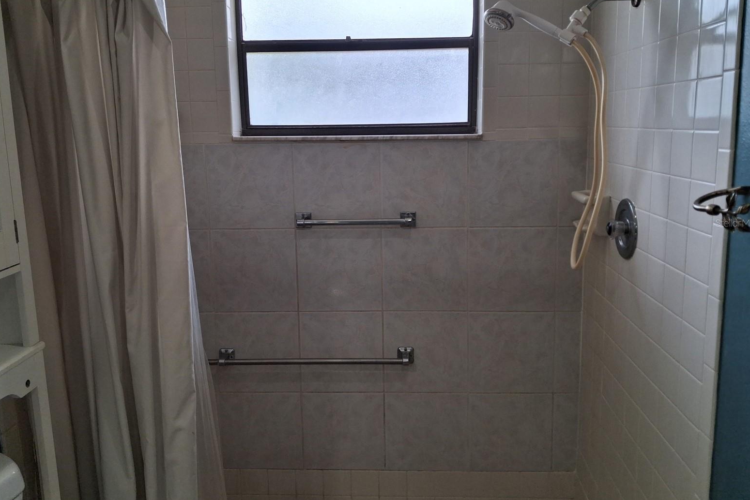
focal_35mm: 29
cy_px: 223
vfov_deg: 44.9
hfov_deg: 63.7
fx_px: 604
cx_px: 374
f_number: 1.8
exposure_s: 1/100
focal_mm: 4
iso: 64
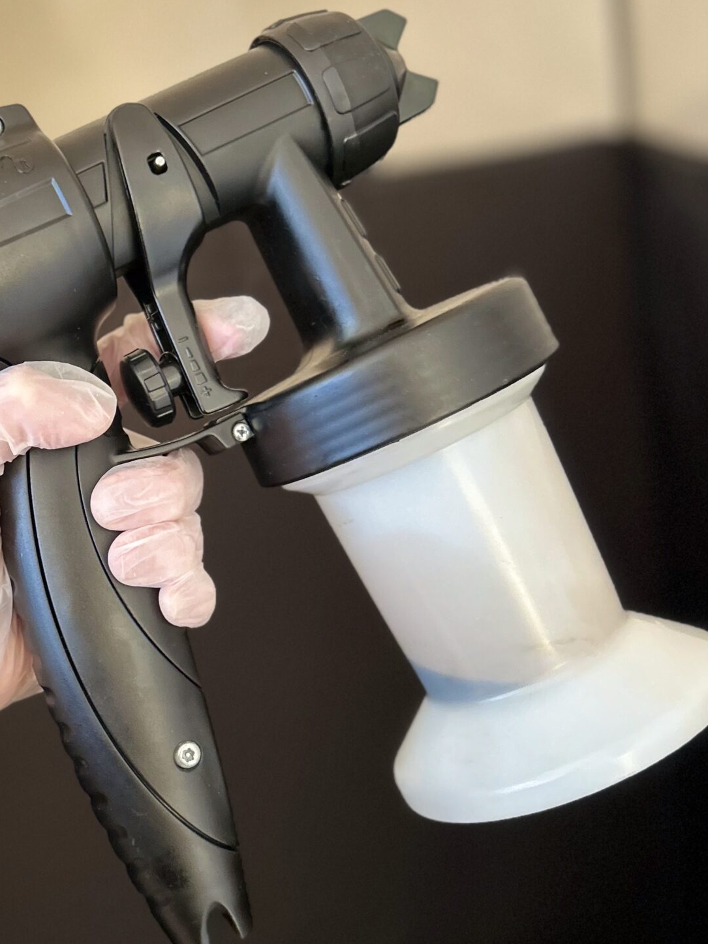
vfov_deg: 41.2
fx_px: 1255
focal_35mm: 46
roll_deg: +5.5
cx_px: 106
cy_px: 434
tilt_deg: -13.8
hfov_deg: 30.5
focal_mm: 5.7
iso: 320
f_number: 1.5
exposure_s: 1/60
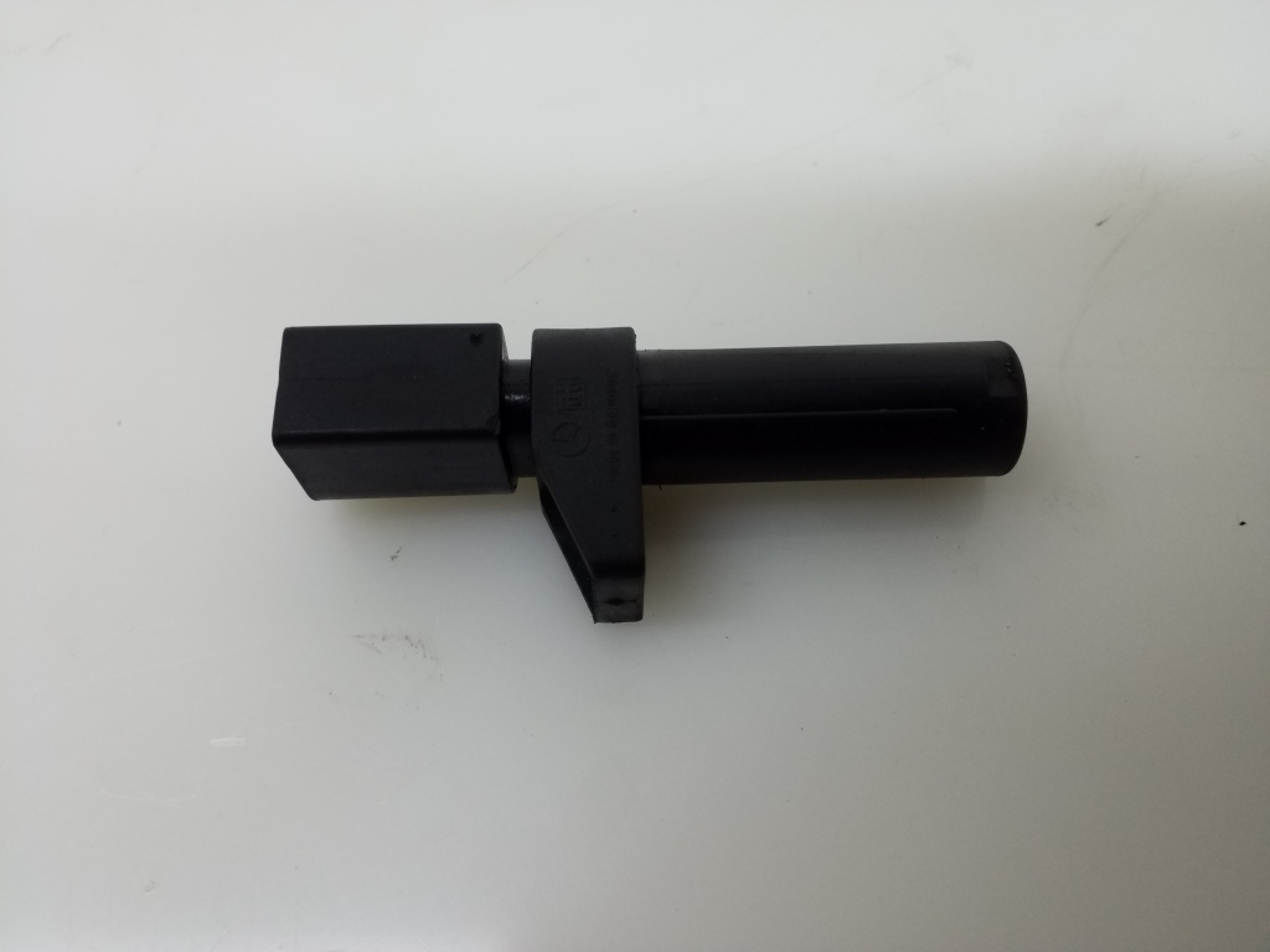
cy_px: 476
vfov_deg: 51.4
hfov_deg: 65.3
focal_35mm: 27
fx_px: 991
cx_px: 635
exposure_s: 1/50
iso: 100
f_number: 1.9
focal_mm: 3.6
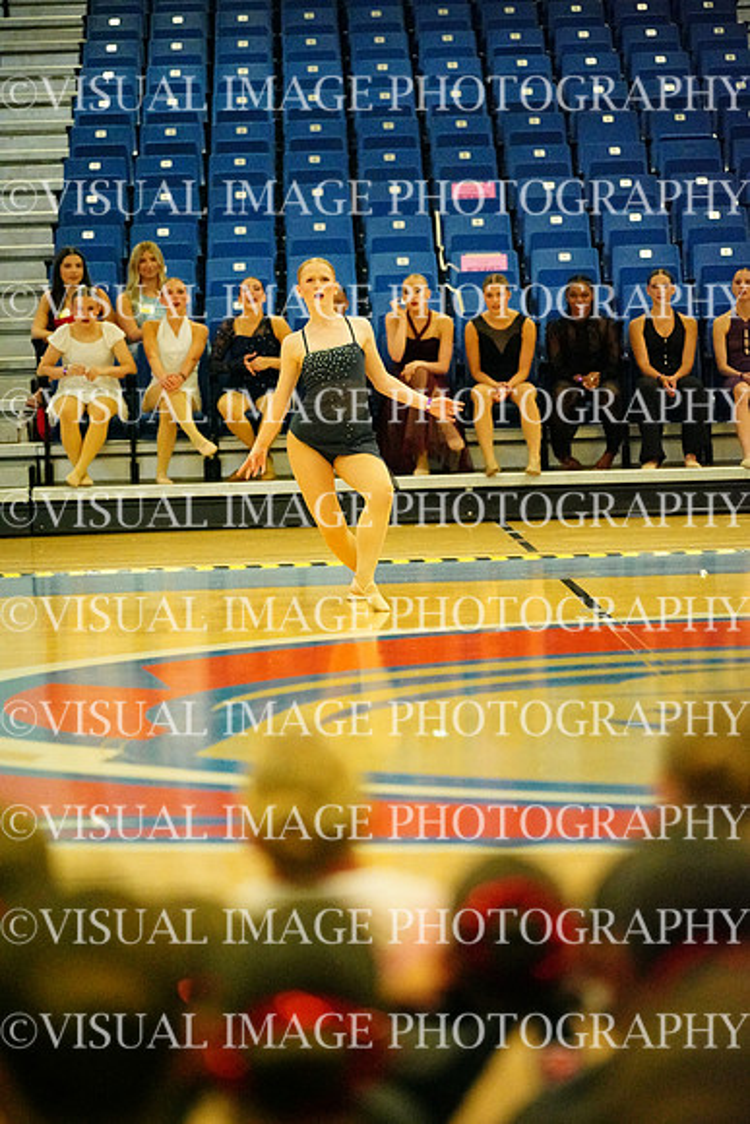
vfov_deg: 13.7
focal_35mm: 150
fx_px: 4684
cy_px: 562
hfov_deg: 9.2
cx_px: 375
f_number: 2.8
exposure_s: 1/1600
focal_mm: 150
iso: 25600
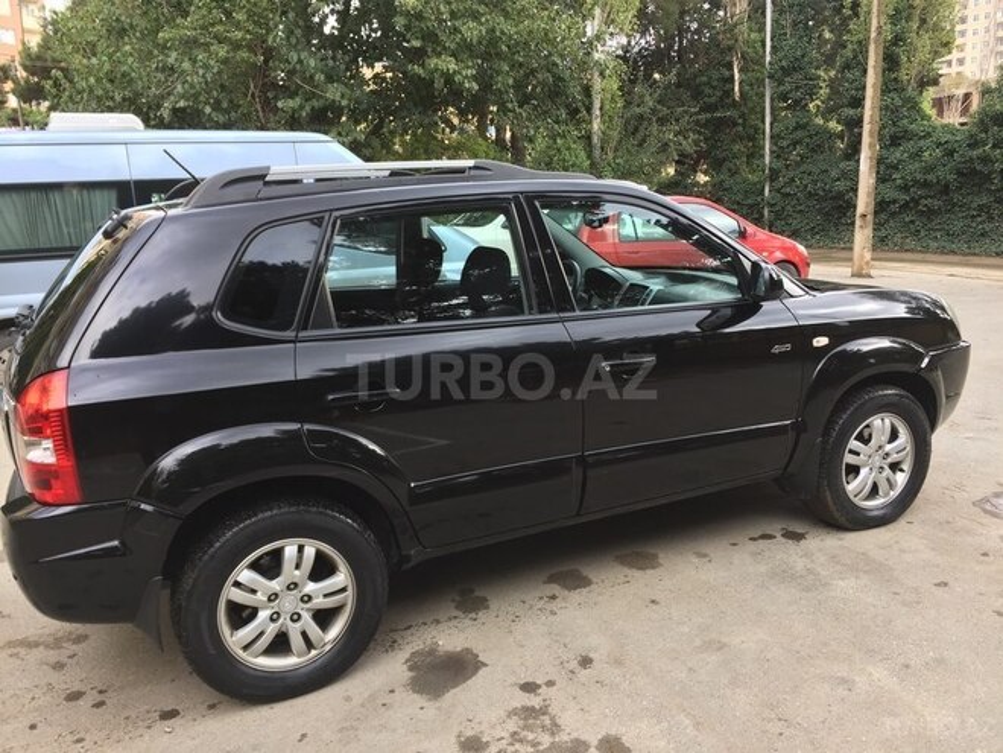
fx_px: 840
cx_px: 502
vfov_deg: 48.2
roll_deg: +2.2
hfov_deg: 61.7
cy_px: 376
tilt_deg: -9.3
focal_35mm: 29
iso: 32
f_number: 2.2
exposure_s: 1/105
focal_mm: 4.15
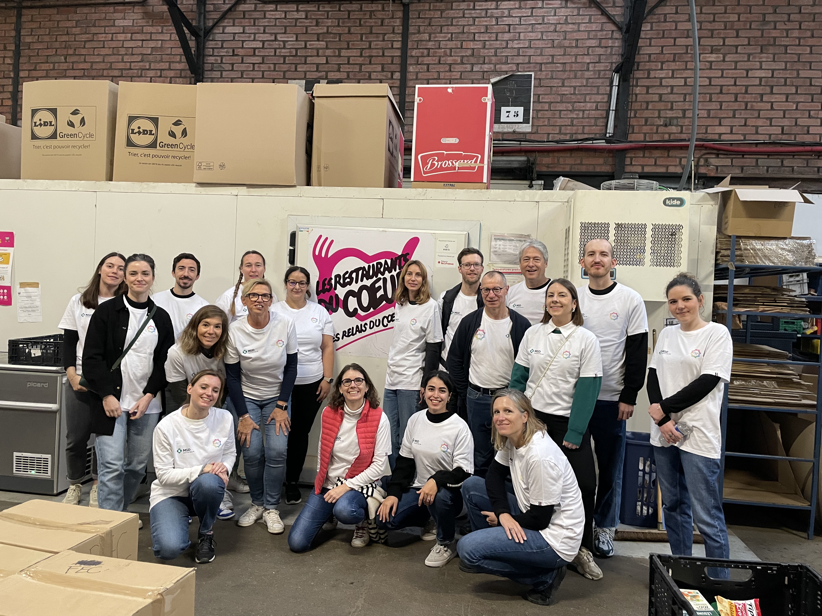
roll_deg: -2.3
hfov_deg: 67.3
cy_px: 308
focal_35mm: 26
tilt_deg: -1.7
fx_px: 617
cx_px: 411
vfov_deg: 53.1
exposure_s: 1/50
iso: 250
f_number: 1.6
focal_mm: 4.2
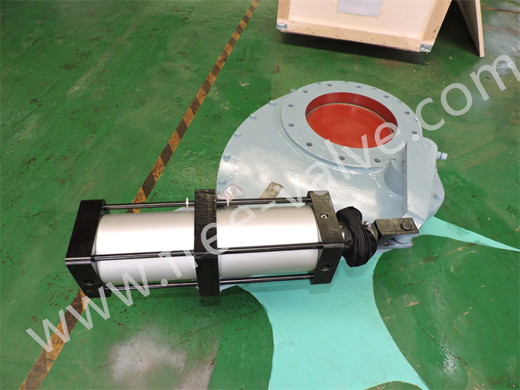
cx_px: 260
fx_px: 361
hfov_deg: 71.6
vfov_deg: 56.8
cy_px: 195
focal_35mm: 24
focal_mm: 4.3
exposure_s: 1/30
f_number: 3
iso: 360
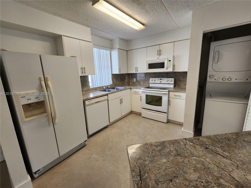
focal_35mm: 13
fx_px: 94
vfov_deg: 89.9
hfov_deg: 106.2
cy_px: 94
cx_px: 126
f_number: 2.2
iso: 160
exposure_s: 1/60
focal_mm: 2.2
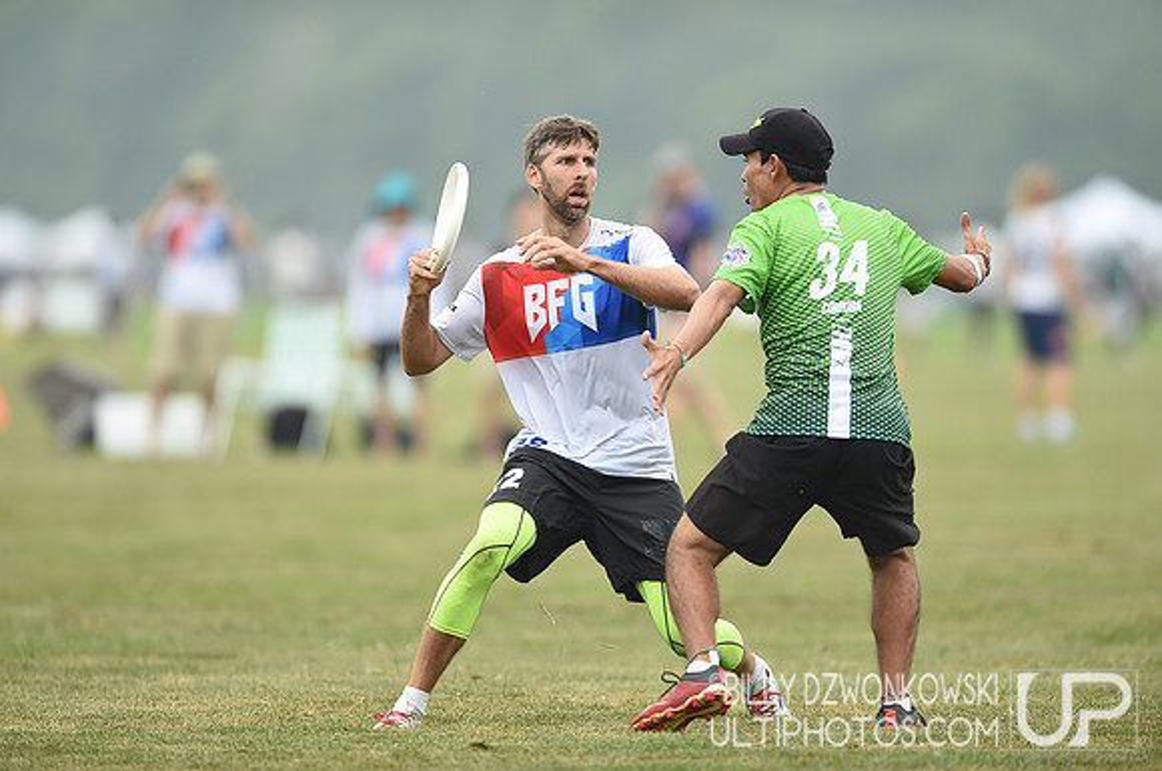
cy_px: 386
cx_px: 581
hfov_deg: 5.2
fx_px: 12893
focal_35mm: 400
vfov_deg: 3.4
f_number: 2.8
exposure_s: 1/1000
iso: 500
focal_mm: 400
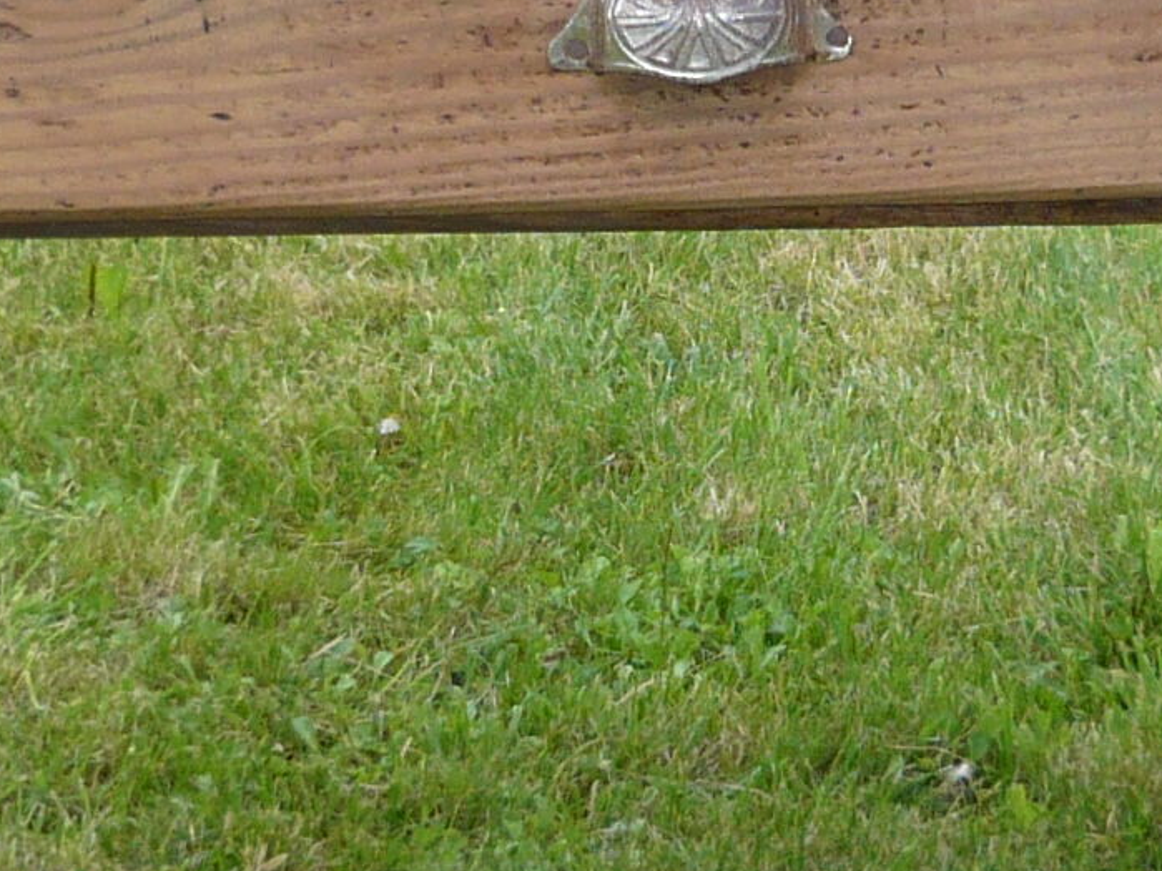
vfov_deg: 8.9
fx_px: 5605
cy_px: 386
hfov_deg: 11.8
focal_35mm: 167
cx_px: 707
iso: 100
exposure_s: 1/160
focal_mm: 6.2
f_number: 3.2
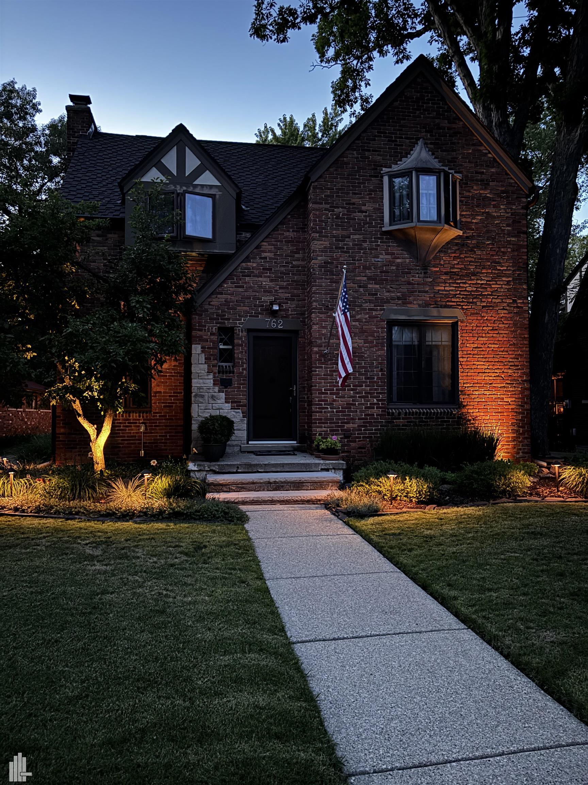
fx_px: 589
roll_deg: -0.8
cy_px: 392
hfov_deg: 53.1
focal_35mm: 26
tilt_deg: +2.4
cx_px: 294
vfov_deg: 67.3
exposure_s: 1/15
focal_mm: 5.96
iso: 1250
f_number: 1.6
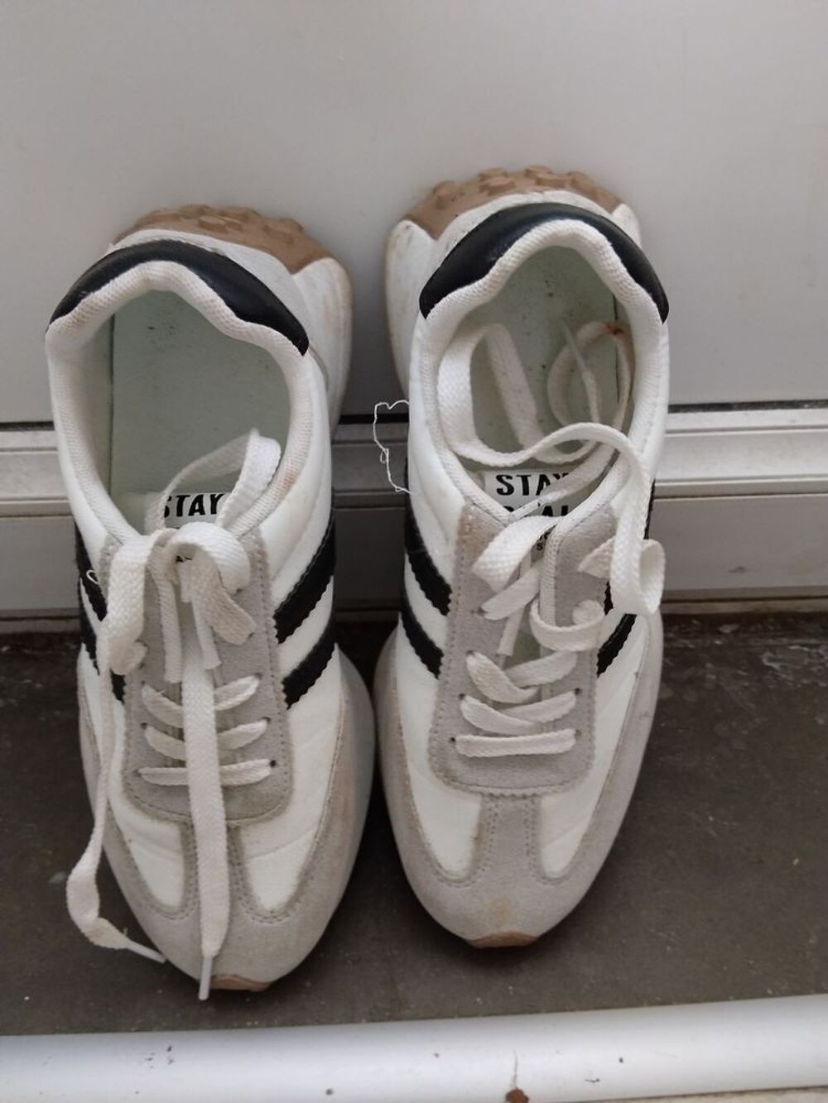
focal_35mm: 29
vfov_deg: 61.7
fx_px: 925
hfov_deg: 48.2
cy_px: 552
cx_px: 414
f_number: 1.8
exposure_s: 1/25
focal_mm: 3.96
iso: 320
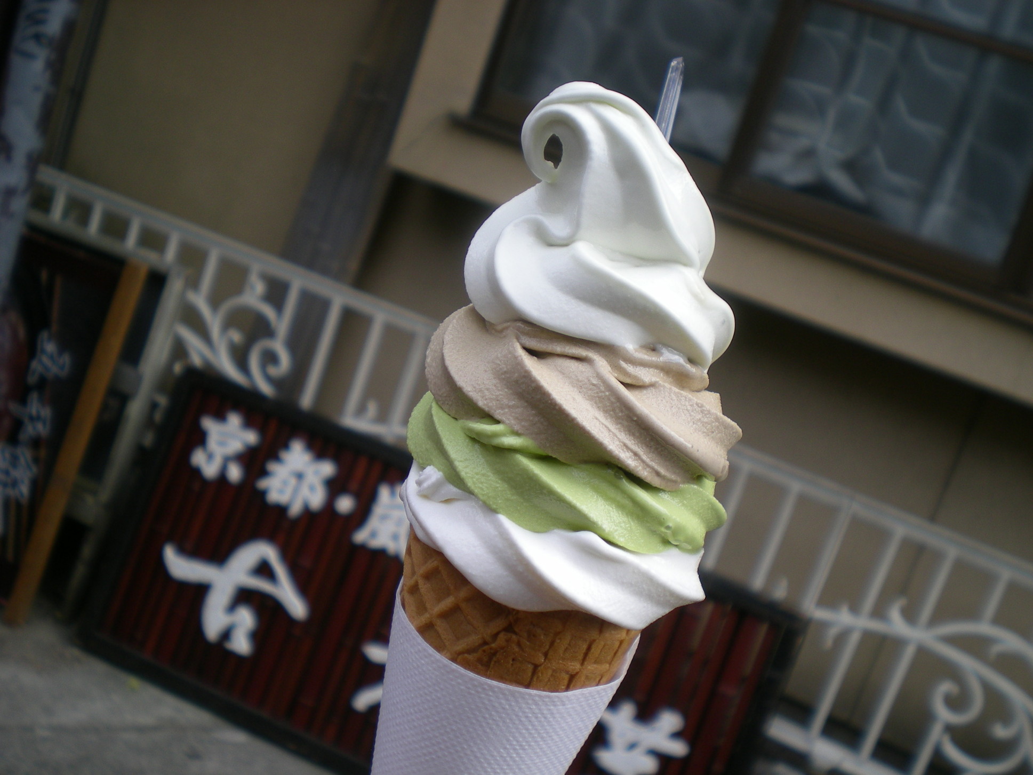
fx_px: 1313
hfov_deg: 42.9
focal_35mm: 44
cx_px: 516
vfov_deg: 32.9
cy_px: 388
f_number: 3.5
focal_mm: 7.4
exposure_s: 1/255
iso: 50
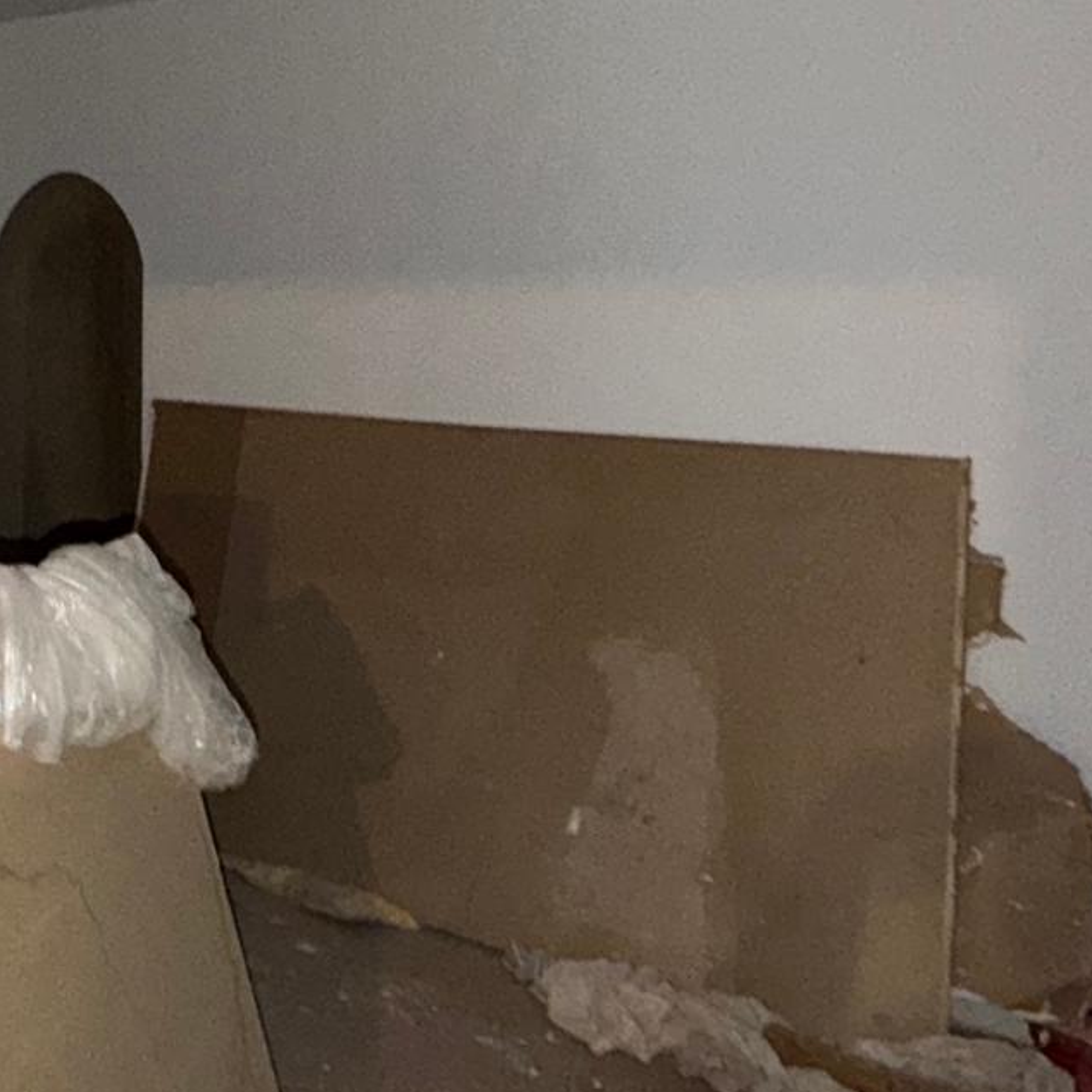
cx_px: 79
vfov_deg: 40.7
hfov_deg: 38.5
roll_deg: -0.7
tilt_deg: -1.1
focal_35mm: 40
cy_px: 276
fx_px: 1428
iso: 320
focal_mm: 2.22
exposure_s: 1/26
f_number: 2.2
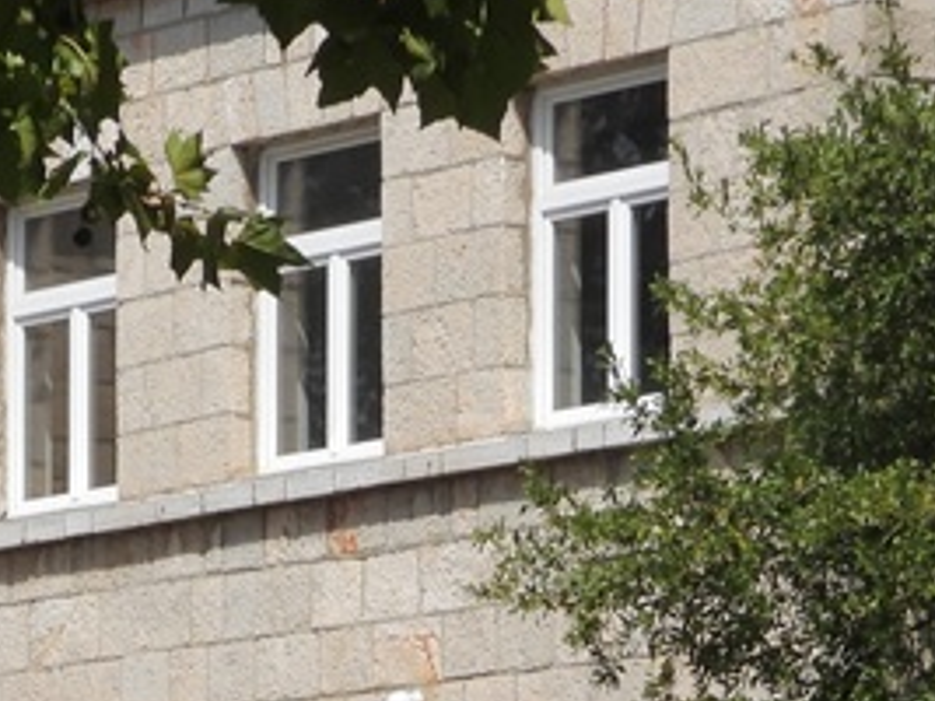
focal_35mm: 318
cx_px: -133
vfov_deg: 4.6
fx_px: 8586
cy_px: 1150
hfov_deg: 6.2
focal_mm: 15.3
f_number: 3.5
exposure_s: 1/1250
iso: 100
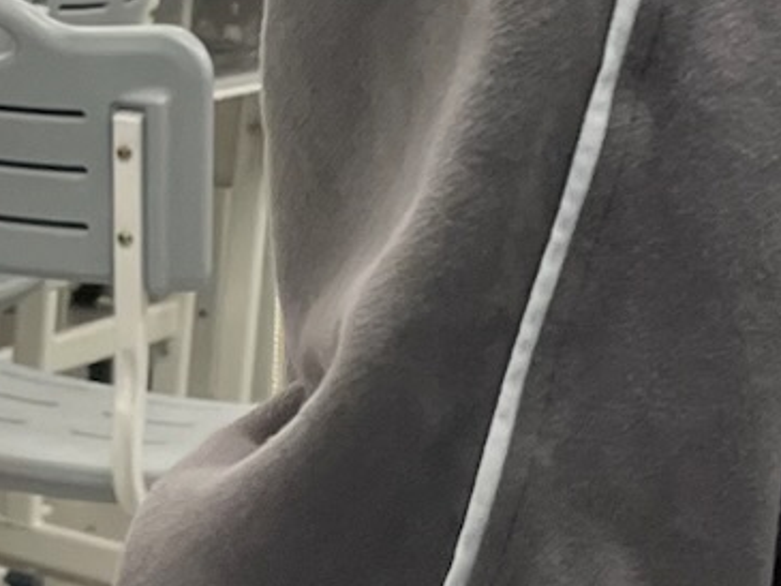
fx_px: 3295
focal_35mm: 146
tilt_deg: -5.6
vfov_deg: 10.1
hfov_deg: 13.3
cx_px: -6
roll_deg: -3.8
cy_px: -13
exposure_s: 1/120
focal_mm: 4.2
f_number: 1.6
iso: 125
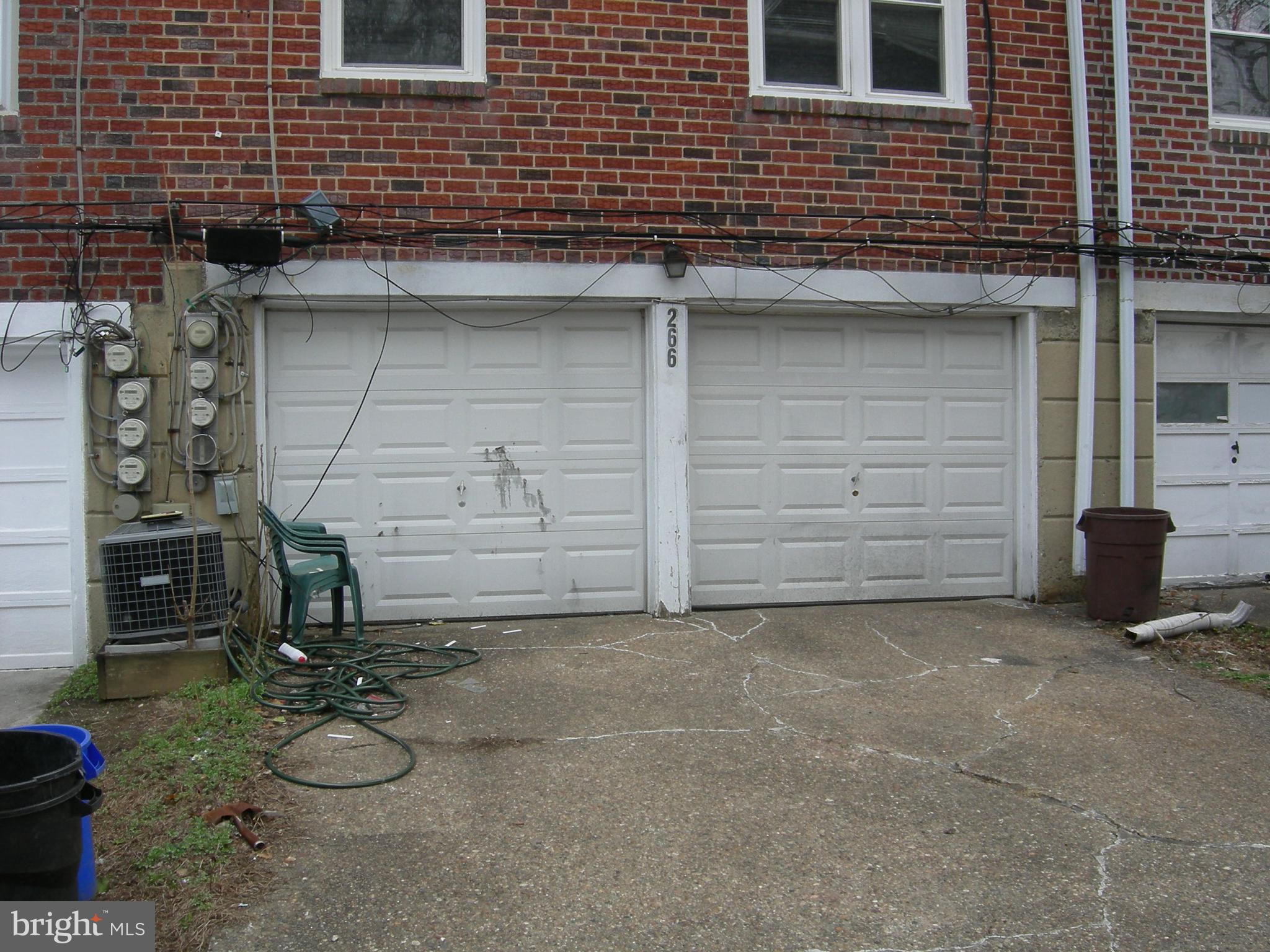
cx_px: 635
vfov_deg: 39.7
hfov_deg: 51.4
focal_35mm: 36
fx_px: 1321
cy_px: 476
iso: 64
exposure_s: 1/185
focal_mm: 7.5
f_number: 4.8
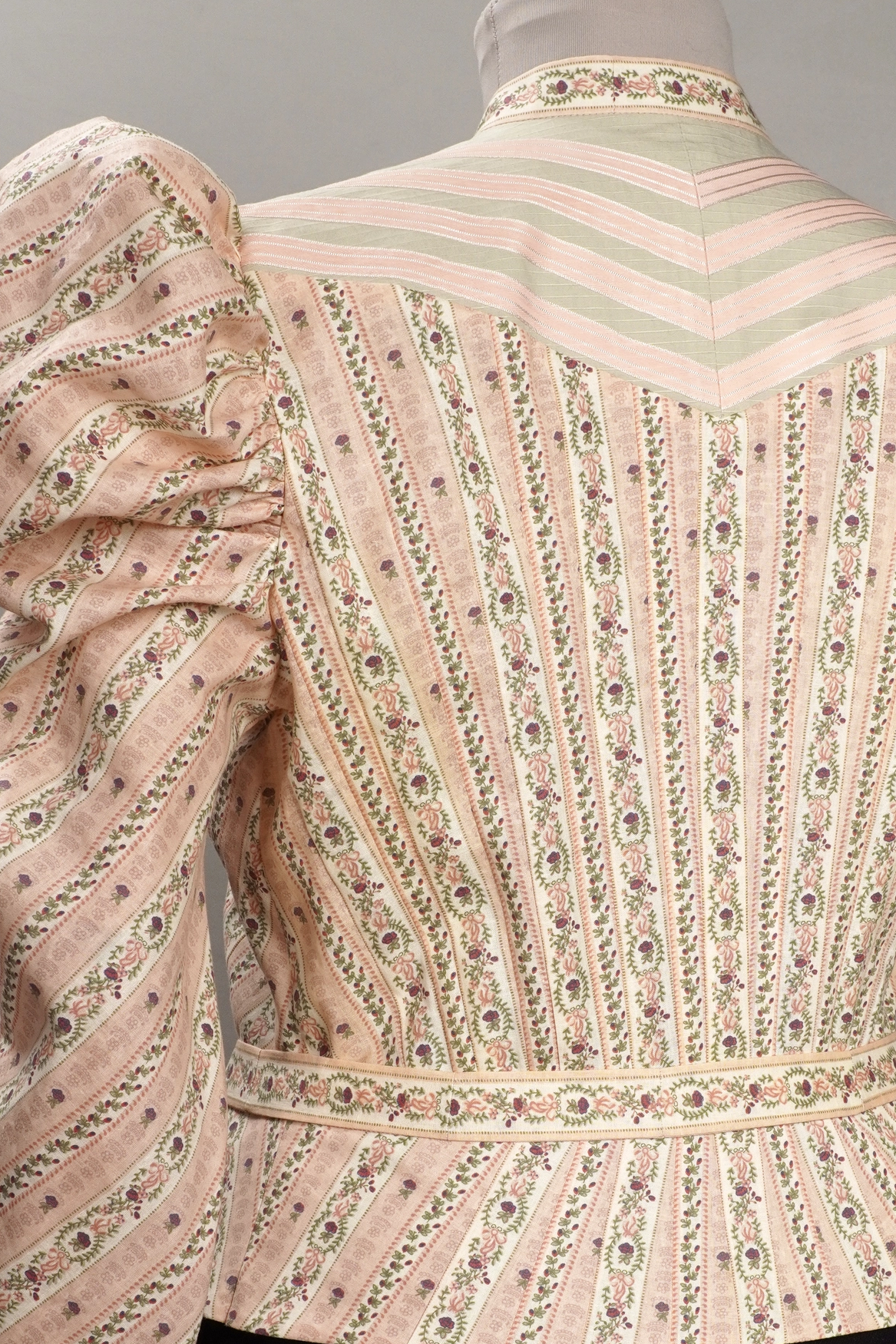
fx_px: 2949
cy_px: 955
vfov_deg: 25.5
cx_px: 569
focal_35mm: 79
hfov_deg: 17.3
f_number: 10
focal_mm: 32
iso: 400
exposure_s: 1/40
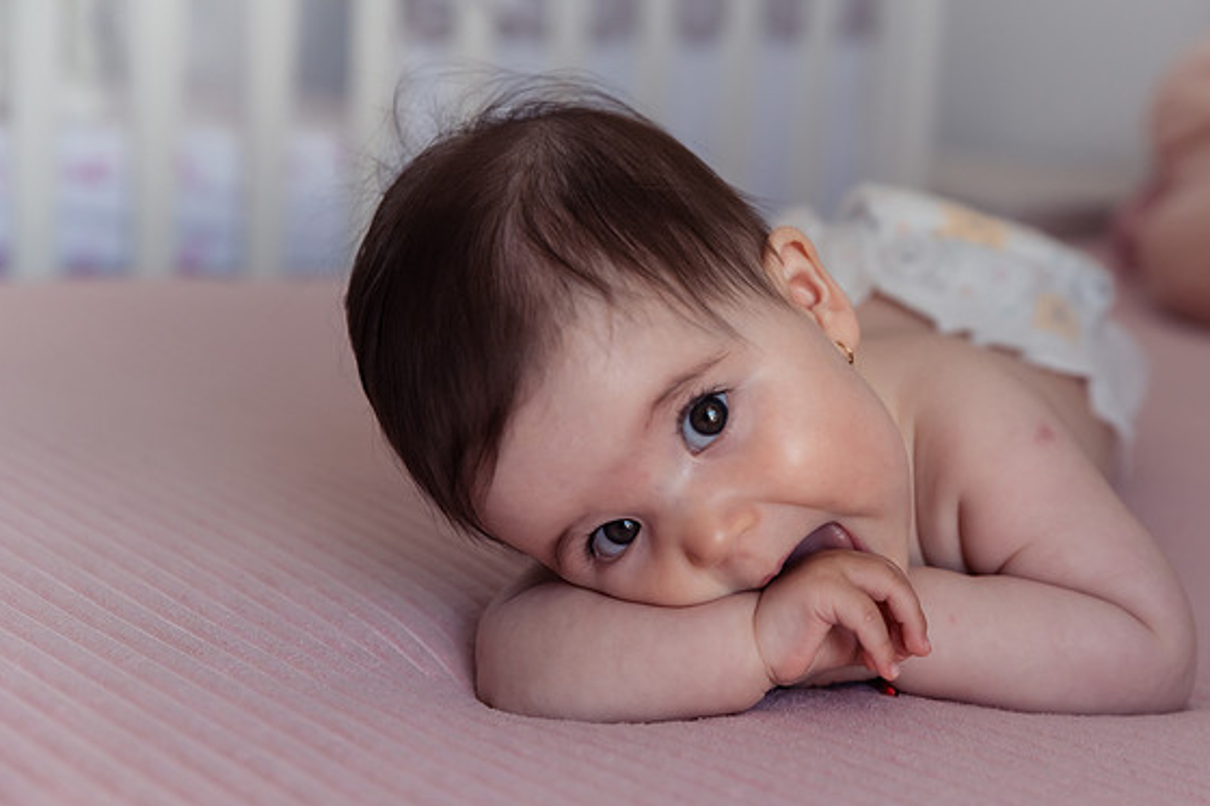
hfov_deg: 26.6
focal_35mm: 76
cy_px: 436
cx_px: 668
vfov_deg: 17.9
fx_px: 2554
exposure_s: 1/250
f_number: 3.2
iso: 800
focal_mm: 65
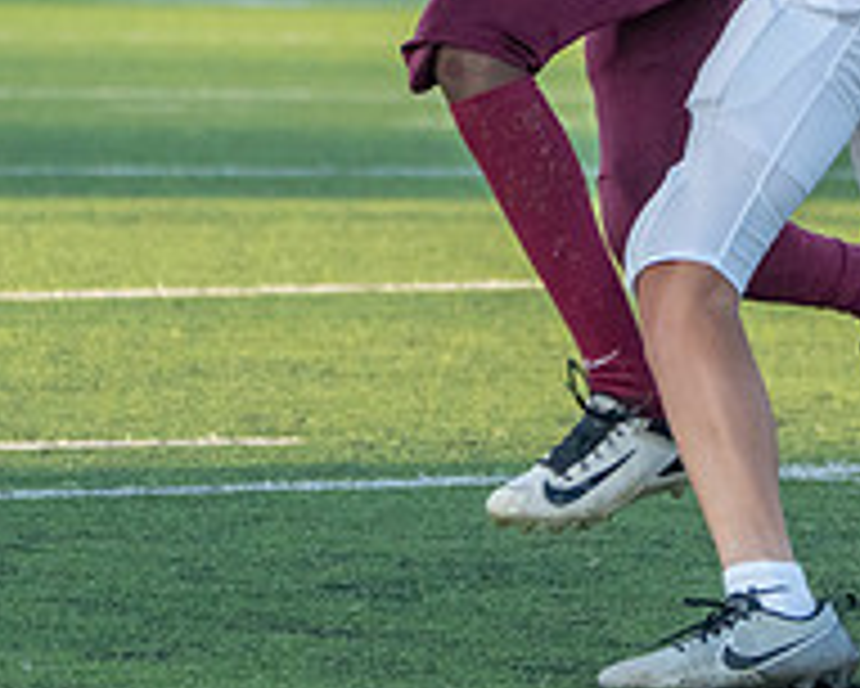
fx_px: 20347
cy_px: 87
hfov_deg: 2.4
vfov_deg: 1.9
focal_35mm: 799
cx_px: 937
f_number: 5.6
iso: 1000
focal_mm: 196
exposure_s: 1/1000
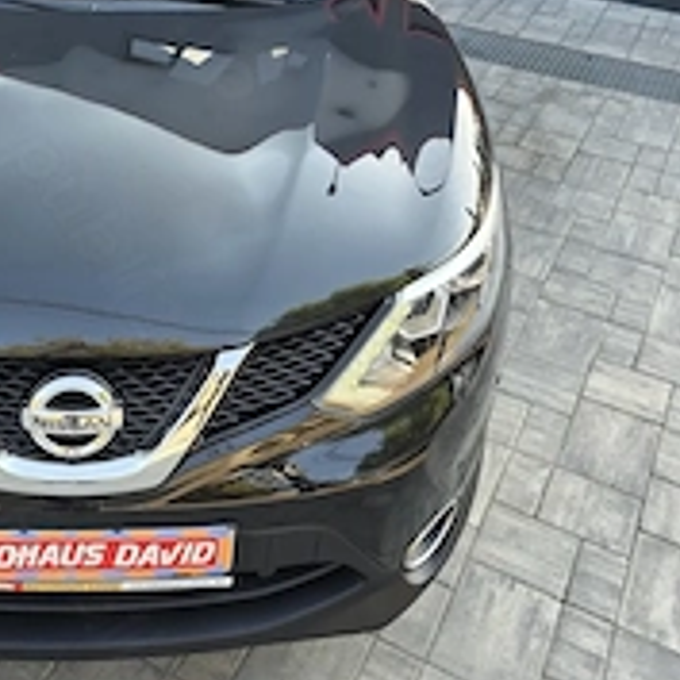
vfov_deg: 35.3
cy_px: 115
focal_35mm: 46
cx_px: 108
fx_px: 1022
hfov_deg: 35.3
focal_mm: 6.3
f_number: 1.7
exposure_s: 1/61.5
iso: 20
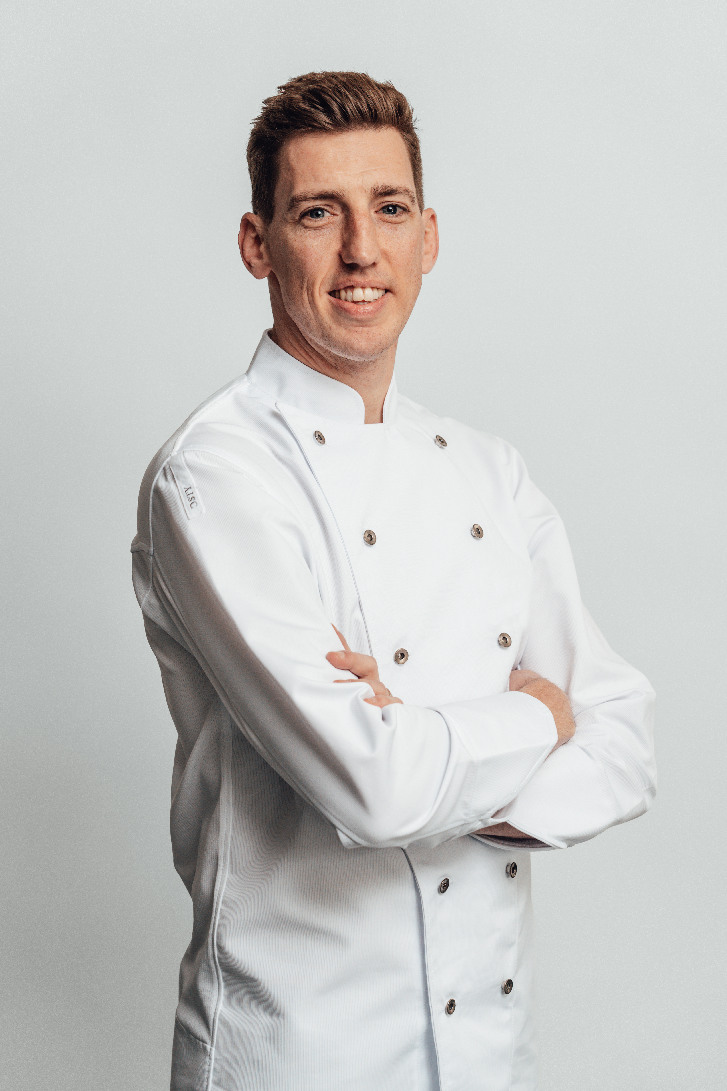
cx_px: 364
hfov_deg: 14.3
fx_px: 2908
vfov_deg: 21.2
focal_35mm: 96
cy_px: 546
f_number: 5.6
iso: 800
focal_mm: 96
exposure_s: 1/125
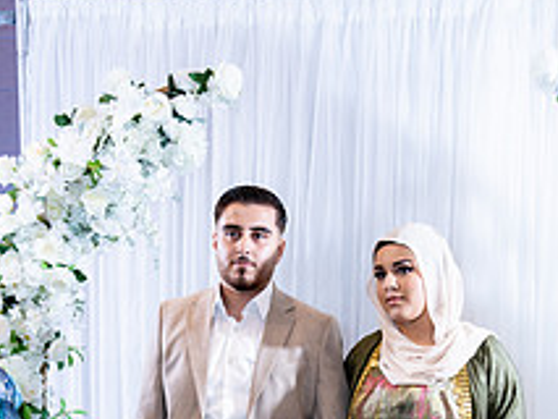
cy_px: 492
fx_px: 984
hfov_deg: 31.5
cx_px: 346
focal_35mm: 61
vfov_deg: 22.3
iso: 800
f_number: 2.8
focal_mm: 30
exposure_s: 1/250
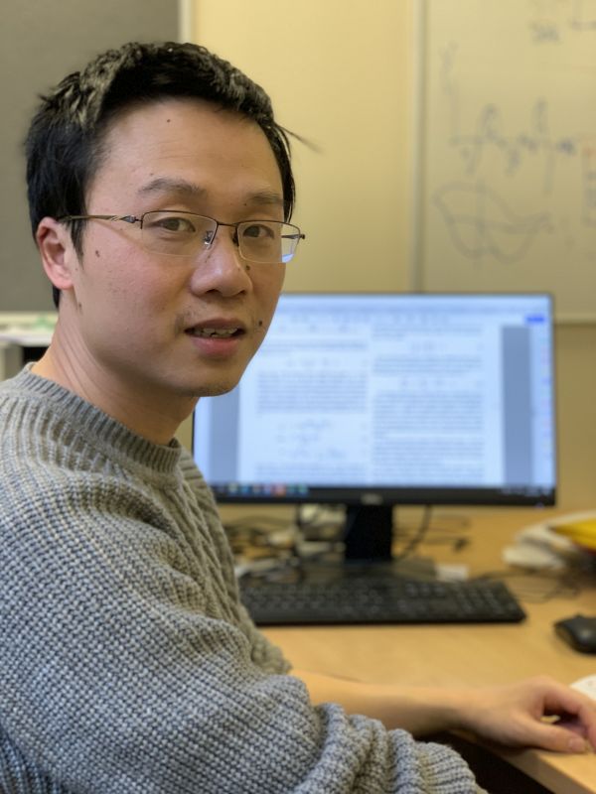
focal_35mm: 52
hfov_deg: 28.0
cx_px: 298
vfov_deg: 36.8
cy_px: 397
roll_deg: +0.3
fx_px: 1194
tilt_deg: -3.8
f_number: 2.4
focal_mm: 6
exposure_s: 1/50
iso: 160
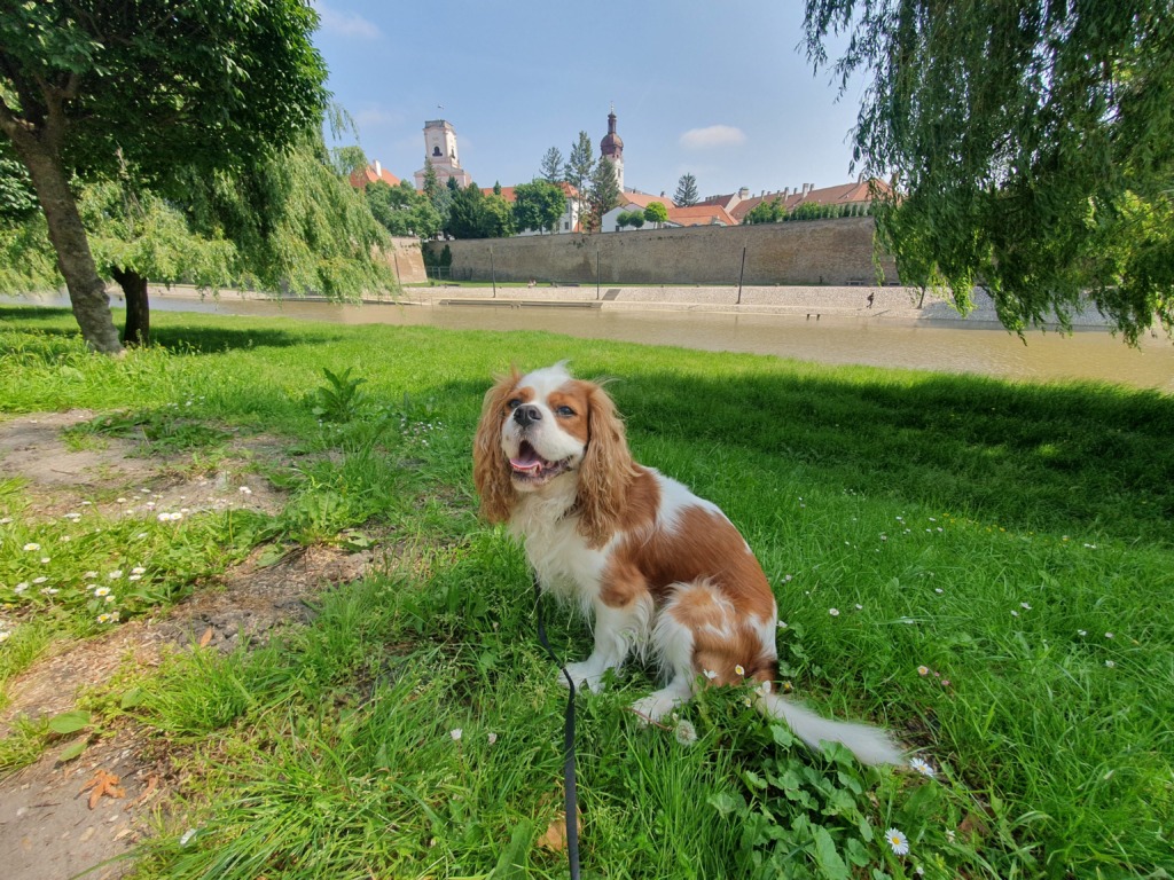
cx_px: 587
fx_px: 441
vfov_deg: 89.9
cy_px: 440
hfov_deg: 106.2
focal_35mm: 13
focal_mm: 1.8
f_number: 2.2
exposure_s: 1/586
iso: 50
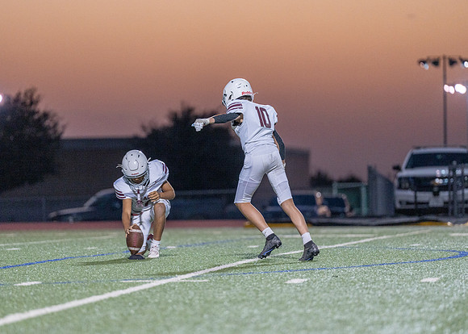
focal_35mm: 217
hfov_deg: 9.3
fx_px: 2880
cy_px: 164
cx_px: 211
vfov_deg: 6.6
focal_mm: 200
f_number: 2.8
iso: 1250
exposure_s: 1/1000
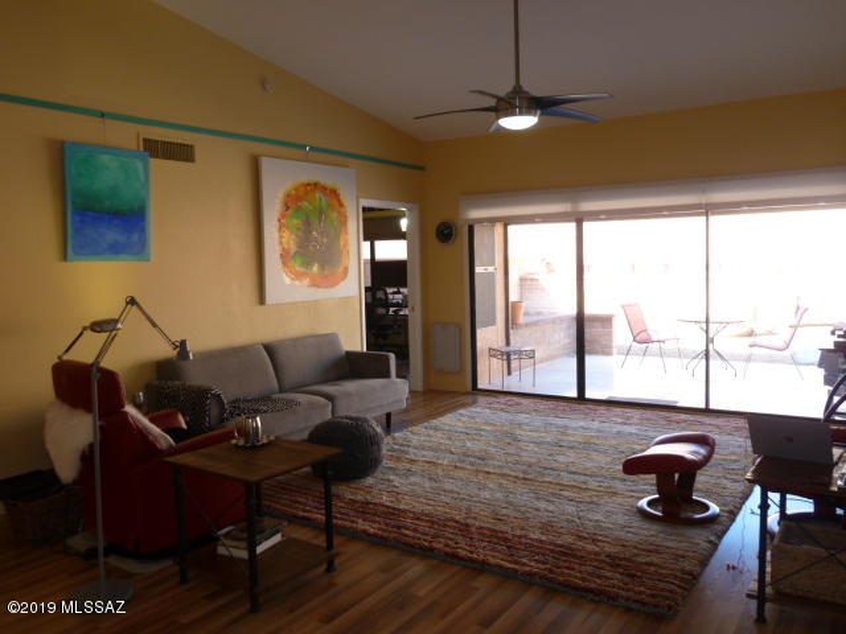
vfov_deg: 48.2
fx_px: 709
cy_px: 317
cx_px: 423
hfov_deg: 61.7
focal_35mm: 29
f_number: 3.4
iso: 100
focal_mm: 4.7
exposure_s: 1/30
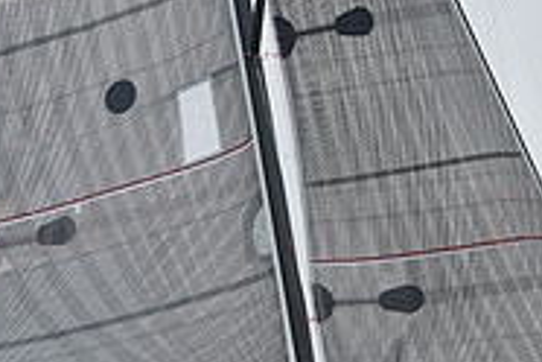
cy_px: 366
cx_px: 338
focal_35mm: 218
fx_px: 3282
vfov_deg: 6.3
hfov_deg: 9.4
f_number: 9
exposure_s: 1/1000
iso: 320
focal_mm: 70
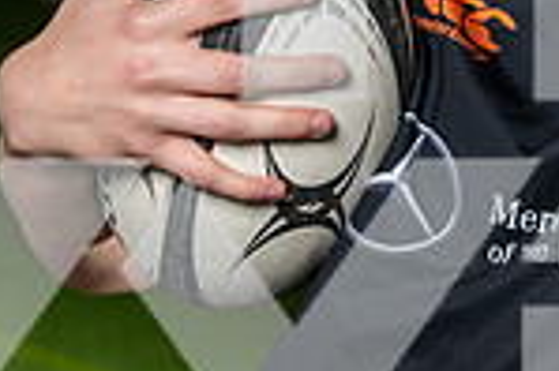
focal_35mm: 187
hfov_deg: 11.0
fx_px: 2900
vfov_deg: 7.3
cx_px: 461
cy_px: -96
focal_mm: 48
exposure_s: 1/250
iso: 160
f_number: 4.5
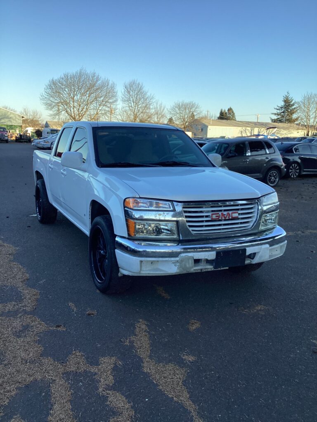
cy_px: 211
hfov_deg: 45.4
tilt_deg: -11.7
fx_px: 379
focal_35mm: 31
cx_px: 158
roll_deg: -2.2
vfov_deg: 58.4
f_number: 2.4
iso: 25
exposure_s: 1/354
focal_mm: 3.3
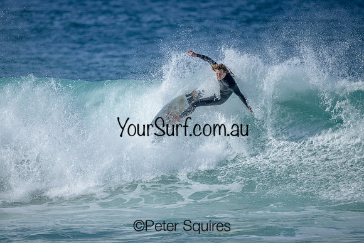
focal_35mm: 800
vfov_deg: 1.7
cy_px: 122
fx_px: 8090
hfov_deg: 2.6
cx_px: 182
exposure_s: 1/2500
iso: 220
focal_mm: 800
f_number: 6.3
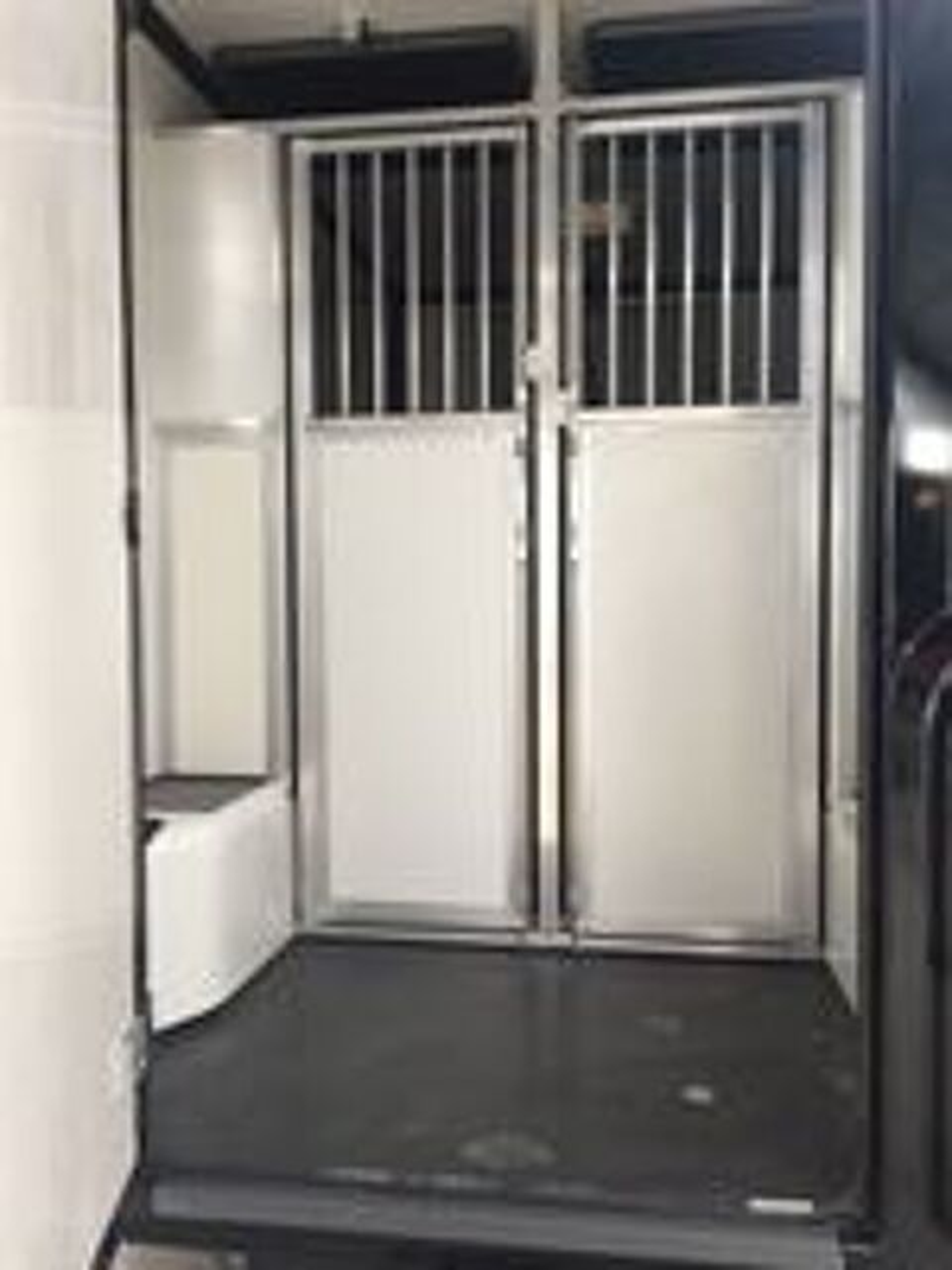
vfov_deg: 61.7
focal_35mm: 29
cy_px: 635
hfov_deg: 48.2
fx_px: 1063
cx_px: 476
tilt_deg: -4.0
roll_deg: +1.2
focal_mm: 4.15
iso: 80
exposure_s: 1/33
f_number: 2.2
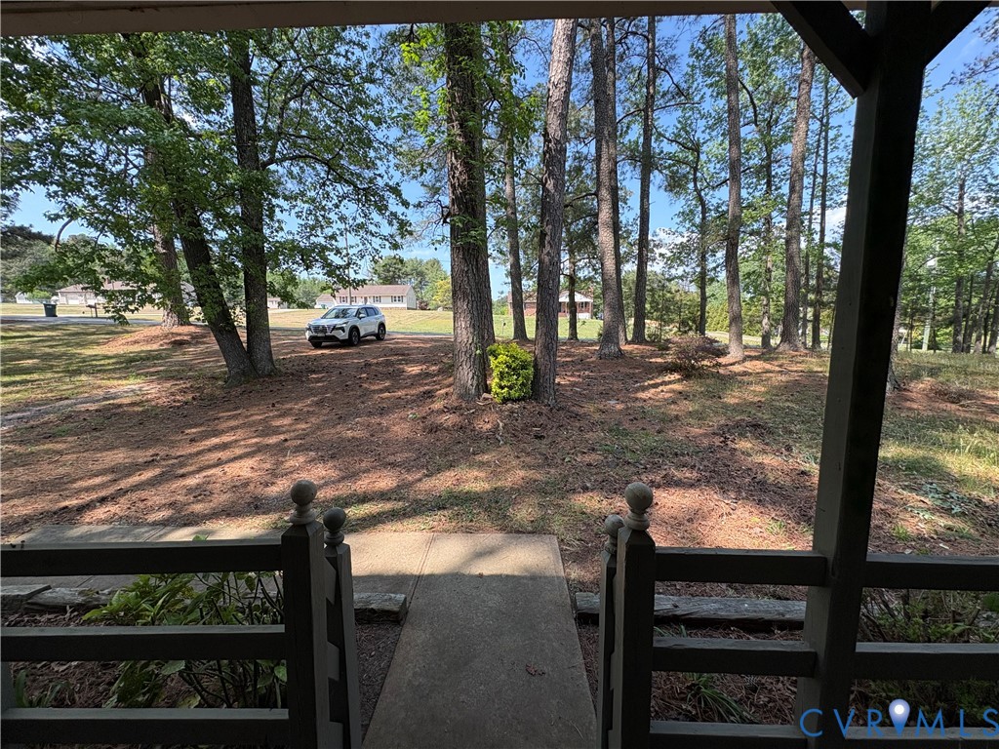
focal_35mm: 14
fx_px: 404
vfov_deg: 85.7
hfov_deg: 102.1
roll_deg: +0.2
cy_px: 374
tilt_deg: -7.0
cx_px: 500
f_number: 2.2
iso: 64
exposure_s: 1/479
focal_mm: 2.22
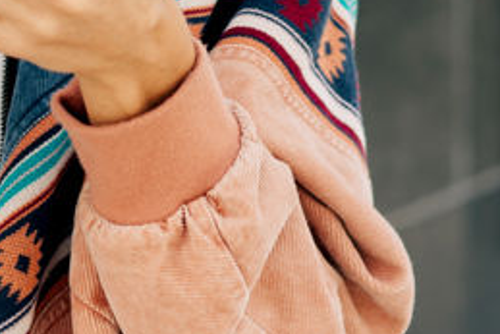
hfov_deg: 8.0
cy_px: -290
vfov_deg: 5.3
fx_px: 3543
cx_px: -133
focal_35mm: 255
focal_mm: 55
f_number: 2.8
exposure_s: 1/500
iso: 125
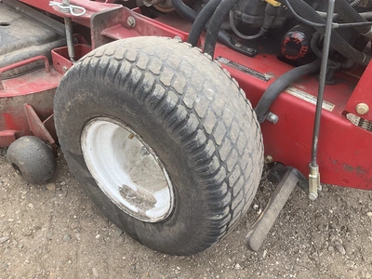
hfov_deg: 61.7
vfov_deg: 48.2
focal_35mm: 29
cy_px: 140
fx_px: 312
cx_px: 186
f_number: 1.8
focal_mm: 3
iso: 25
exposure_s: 1/358
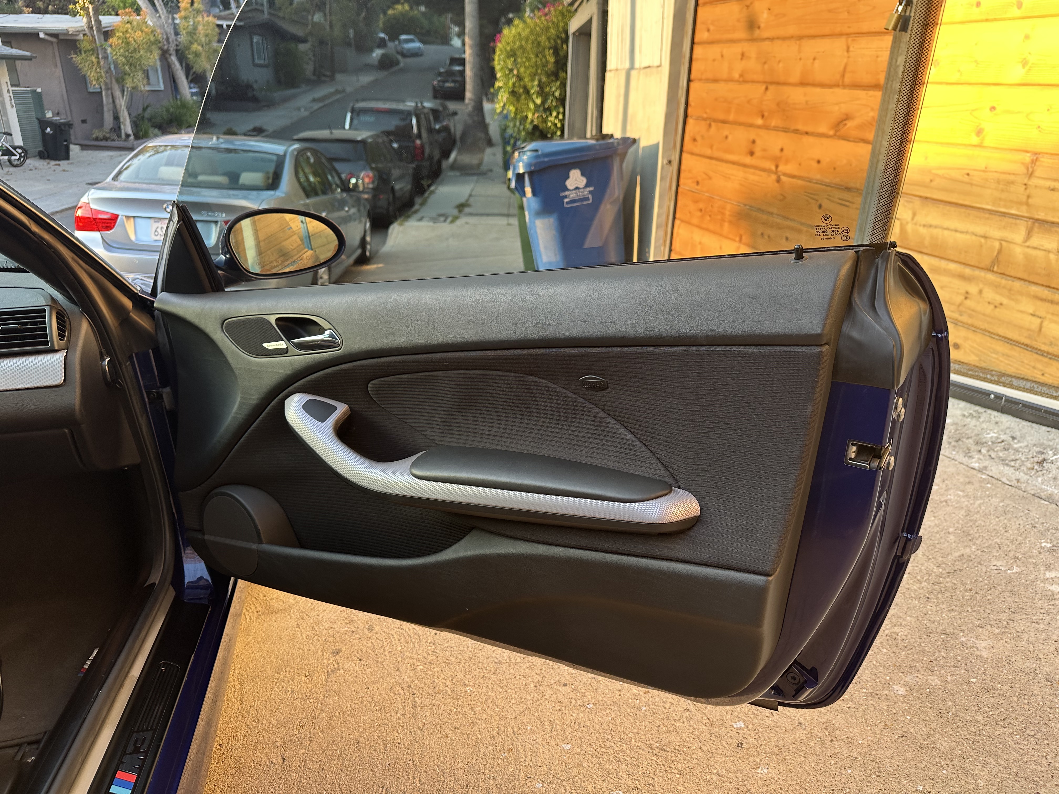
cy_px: 397
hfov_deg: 71.6
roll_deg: -1.7
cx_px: 530
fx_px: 734
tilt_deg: -22.1
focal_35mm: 24
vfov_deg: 56.8
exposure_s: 1/121
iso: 80
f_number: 1.78
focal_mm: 6.86
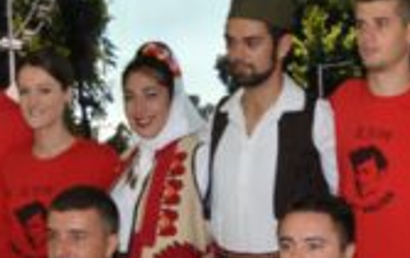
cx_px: 427
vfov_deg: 7.8
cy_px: 256
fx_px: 1892
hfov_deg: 12.2
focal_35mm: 169
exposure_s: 1/60
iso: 800
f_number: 5.6
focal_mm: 24
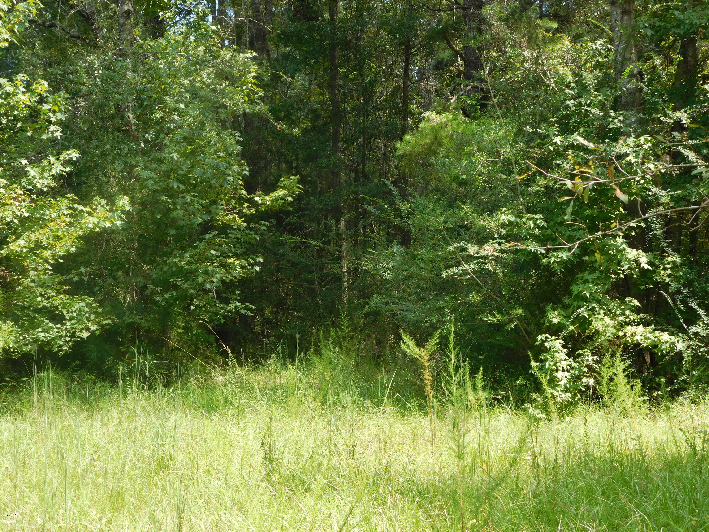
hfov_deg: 32.7
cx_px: 354
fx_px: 1208
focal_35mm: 59
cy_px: 266
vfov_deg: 24.8
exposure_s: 1/160
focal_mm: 10.4
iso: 125
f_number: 4
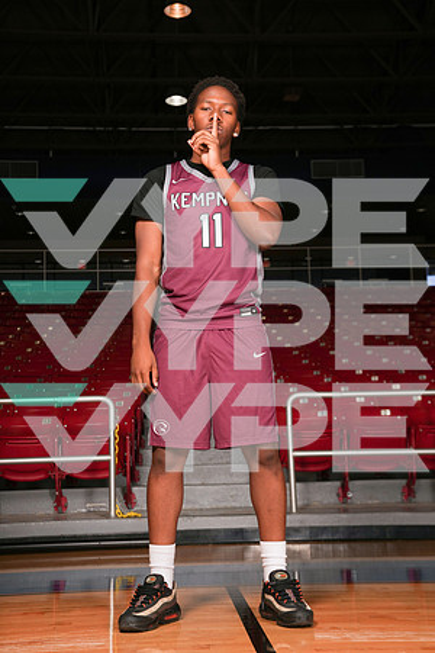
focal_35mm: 50
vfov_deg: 39.6
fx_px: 906
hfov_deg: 27.0
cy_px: 326
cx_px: 218
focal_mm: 50
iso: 250
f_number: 6.3
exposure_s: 1/200
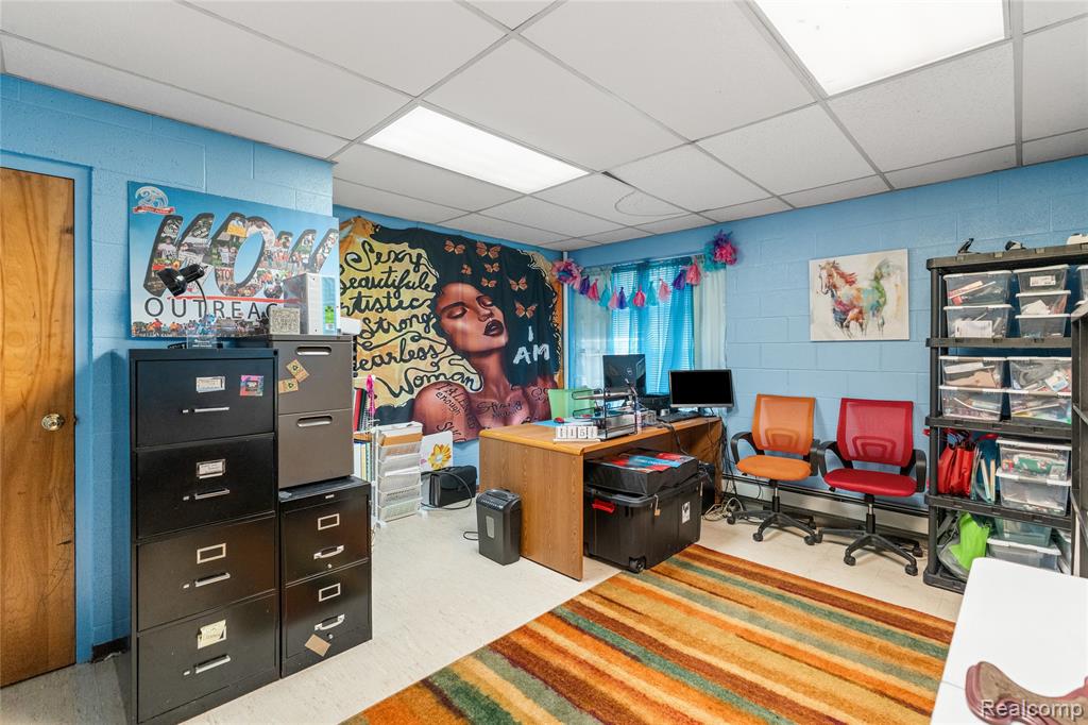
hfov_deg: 96.8
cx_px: 544
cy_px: 362
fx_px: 483
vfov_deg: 73.7
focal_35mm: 16
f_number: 4
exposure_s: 1/125
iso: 6400
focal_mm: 16
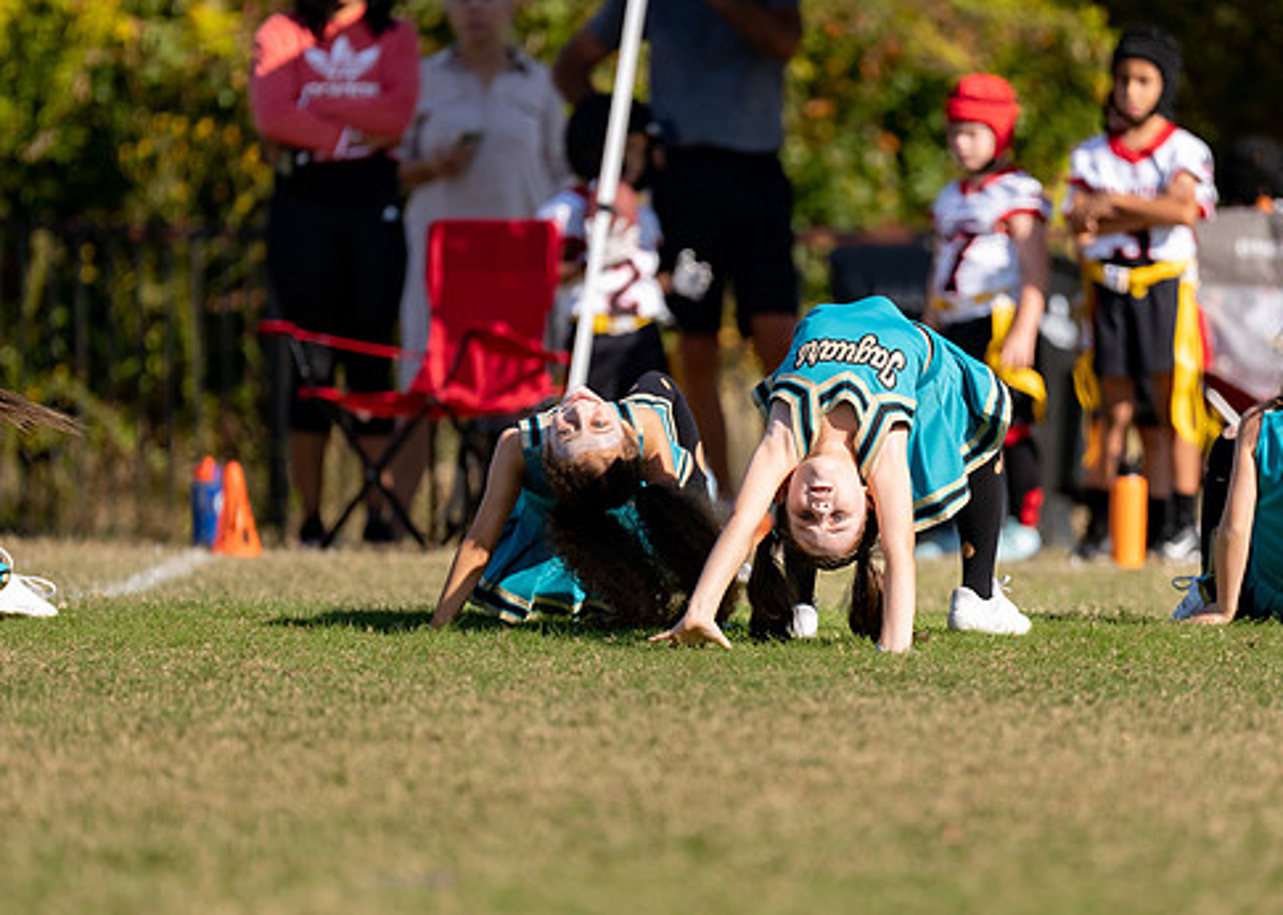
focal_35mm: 319
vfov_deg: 4.5
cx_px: 759
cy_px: 531
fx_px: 11619
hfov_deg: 6.3
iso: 160
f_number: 2.8
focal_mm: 200
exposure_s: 1/4000
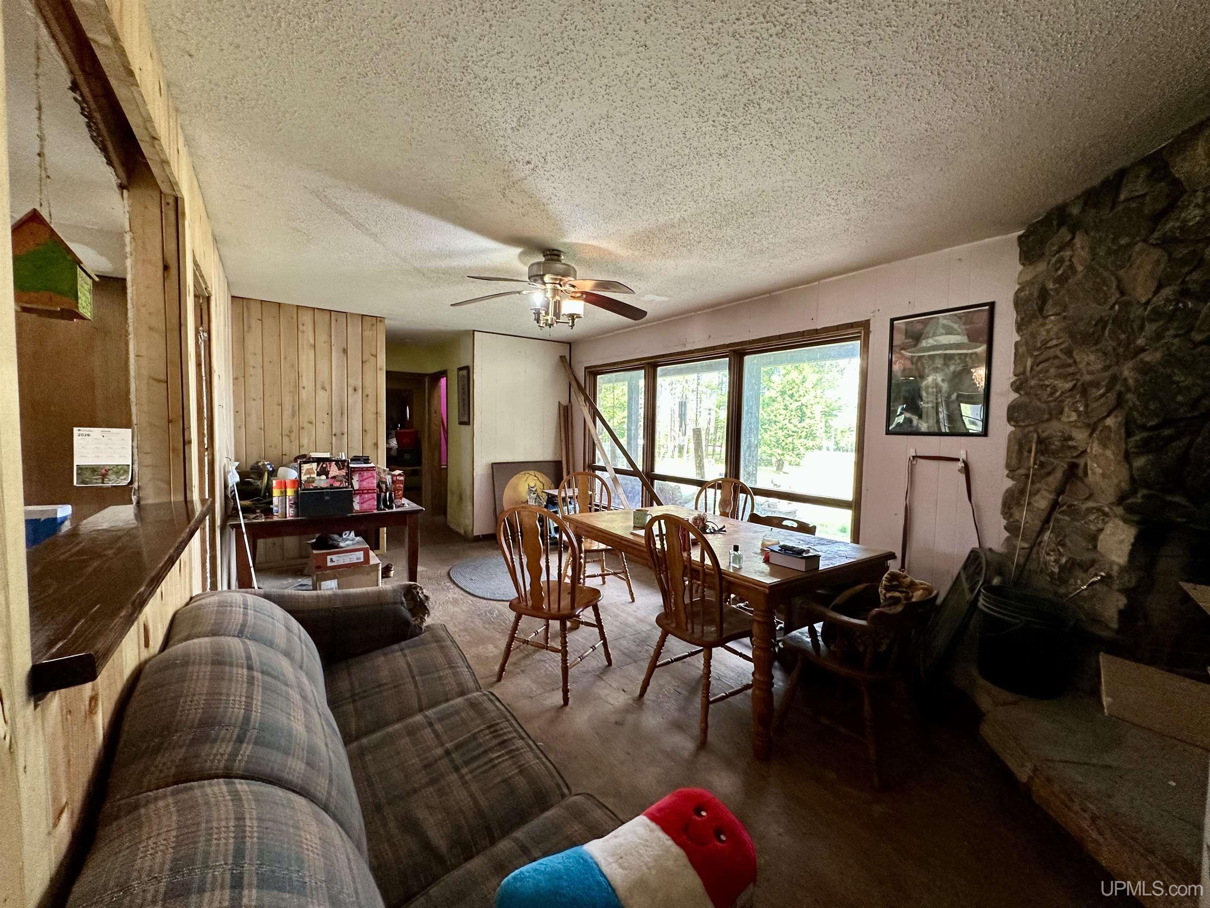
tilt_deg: -2.2
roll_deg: -1.2
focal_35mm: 14
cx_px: 605
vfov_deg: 85.7
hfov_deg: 102.1
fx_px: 489
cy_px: 454
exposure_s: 1/120
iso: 250
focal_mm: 2.22
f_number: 2.2
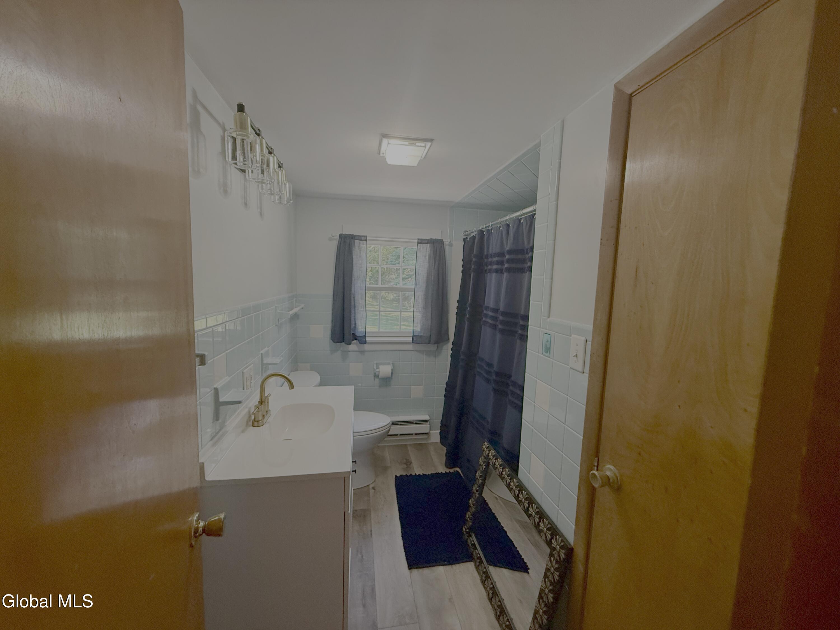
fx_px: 340
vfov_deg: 85.7
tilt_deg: -5.6
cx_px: 420
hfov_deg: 102.1
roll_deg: -2.0
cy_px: 315
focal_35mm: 14
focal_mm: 2.22
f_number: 2.2
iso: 320
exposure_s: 1/60
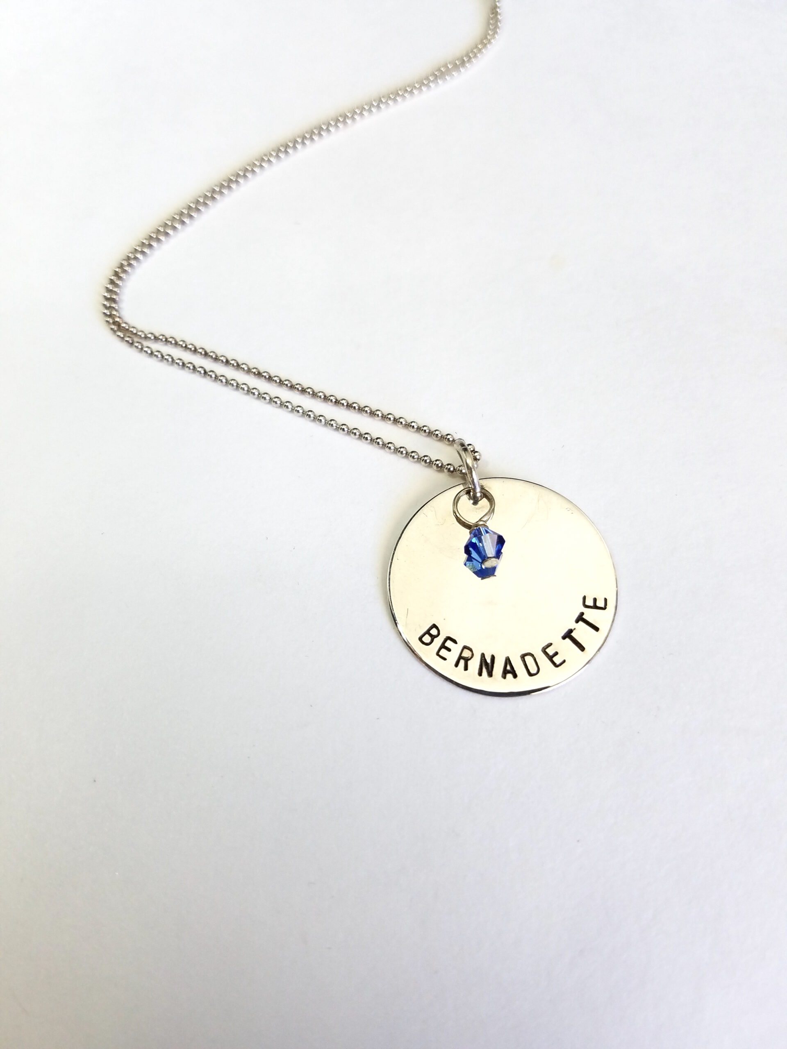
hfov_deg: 53.1
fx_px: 788
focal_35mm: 26
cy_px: 524
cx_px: 394
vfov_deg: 67.3
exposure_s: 1/122
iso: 50
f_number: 1.7
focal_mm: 4.2
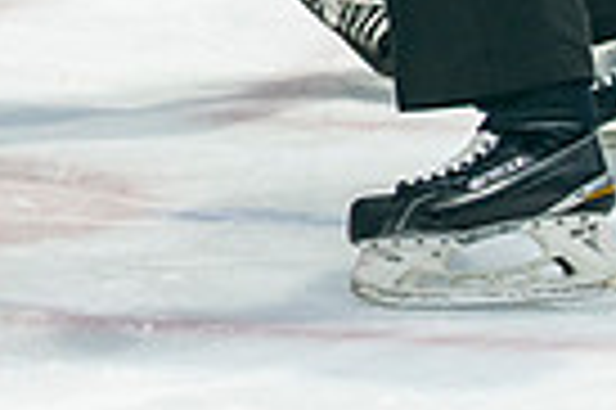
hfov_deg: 4.0
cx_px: -354
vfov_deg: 2.7
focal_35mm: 508
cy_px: -390
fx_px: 8682
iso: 640
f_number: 3.2
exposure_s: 1/640
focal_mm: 90
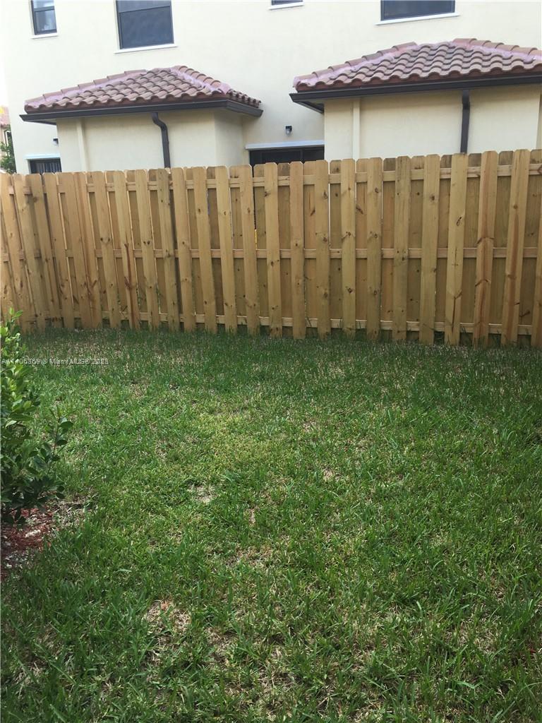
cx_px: 271
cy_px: 362
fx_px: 605
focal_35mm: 29
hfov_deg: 48.2
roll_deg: +1.5
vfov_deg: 61.7
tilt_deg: -14.4
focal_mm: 4.15
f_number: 2.2
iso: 25
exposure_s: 1/120
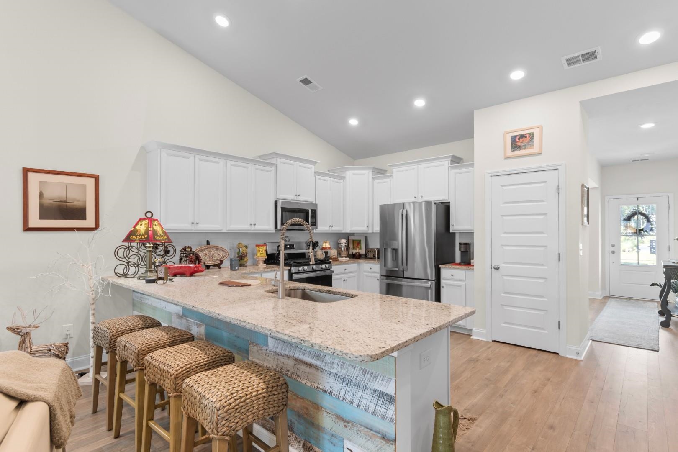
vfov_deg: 67.4
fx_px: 339
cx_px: 339
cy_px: 226
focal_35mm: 18
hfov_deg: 90.0
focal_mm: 12
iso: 100
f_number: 4.8
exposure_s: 1/2
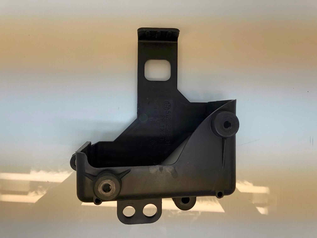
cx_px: 158
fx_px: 266
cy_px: 119
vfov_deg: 48.2
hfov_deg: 61.7
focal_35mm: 29
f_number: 1.8
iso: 40
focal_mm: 3.99
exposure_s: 1/100
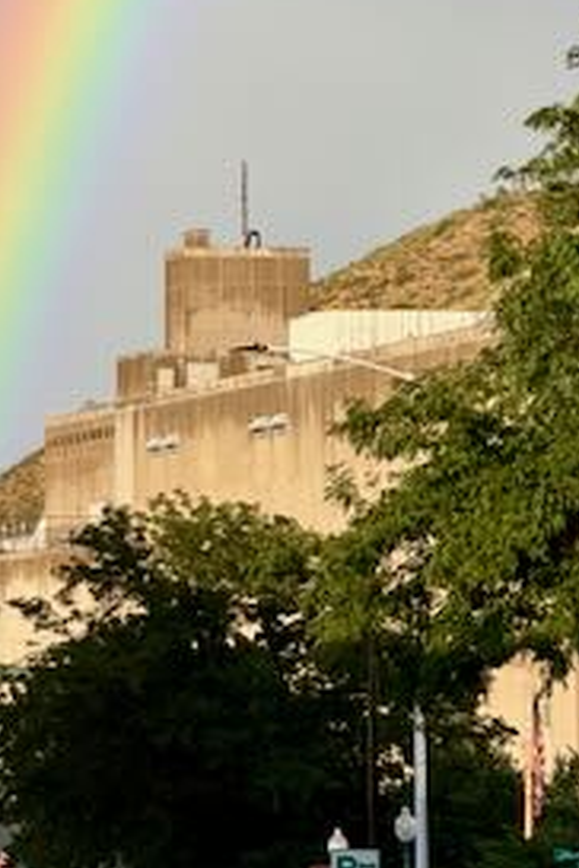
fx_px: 7068
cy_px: 464
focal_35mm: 293
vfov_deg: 7.0
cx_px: -57
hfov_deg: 4.7
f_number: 2.8
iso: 50
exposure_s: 1/793
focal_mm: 15.66
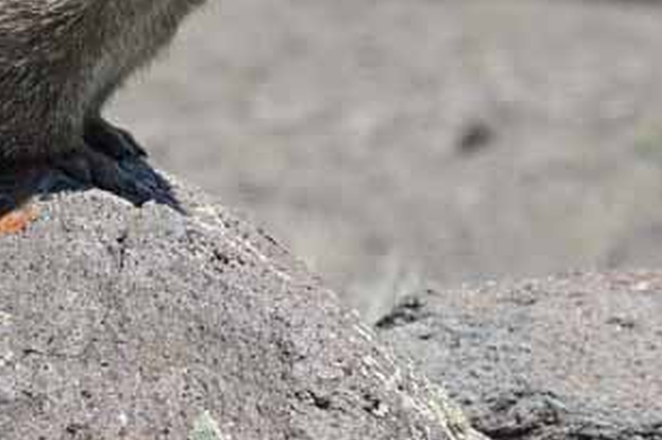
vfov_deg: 4.4
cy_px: 158
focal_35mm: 312
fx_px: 5734
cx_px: -88
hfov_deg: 6.6
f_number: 9
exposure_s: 1/250
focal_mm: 120
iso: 64
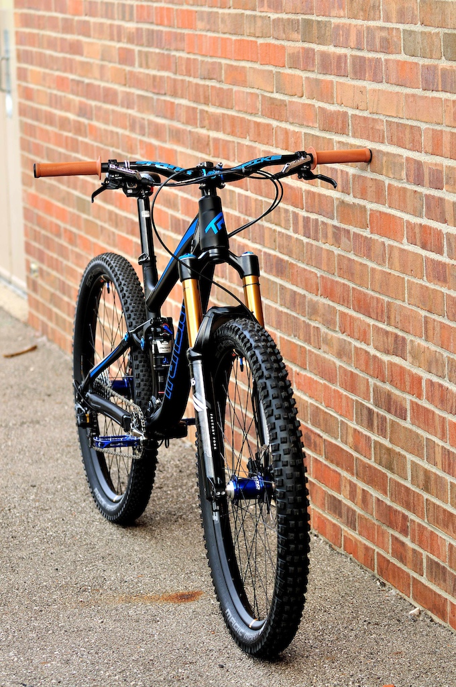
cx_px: 228
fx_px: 2000
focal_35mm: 105
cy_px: 344
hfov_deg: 13.0
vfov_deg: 19.5
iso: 200
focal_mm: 70
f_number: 4
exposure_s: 1/100
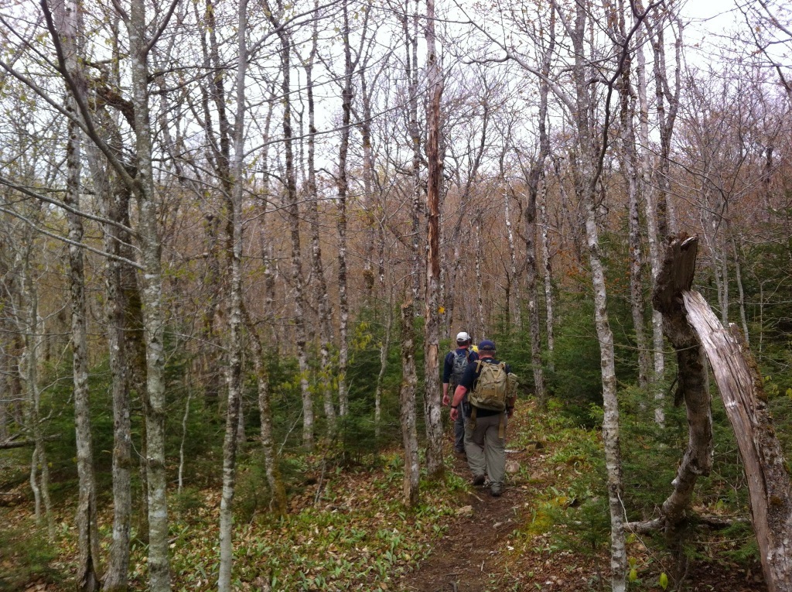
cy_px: 296
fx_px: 800
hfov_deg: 52.7
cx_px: 396
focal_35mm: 35
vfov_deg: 40.6
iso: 80
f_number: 2.8
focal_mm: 3.85
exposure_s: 1/431
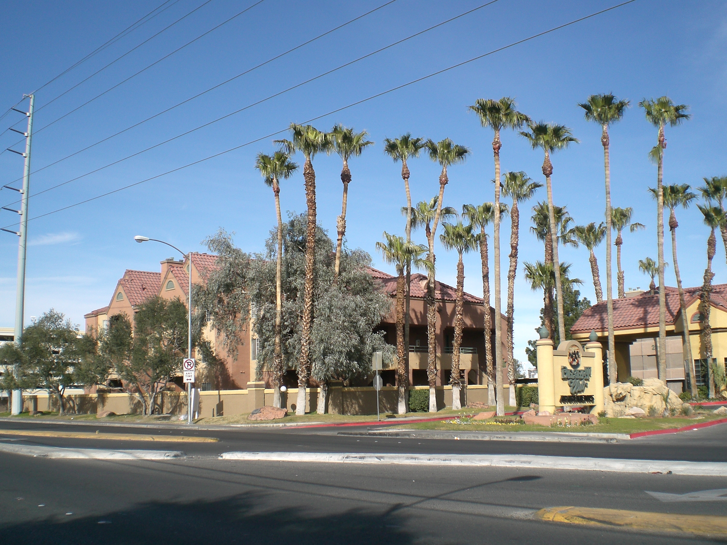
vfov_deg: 37.7
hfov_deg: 49.0
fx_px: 798
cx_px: 364
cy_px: 272
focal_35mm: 38
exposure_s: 1/500
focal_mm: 6.3
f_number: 4.4
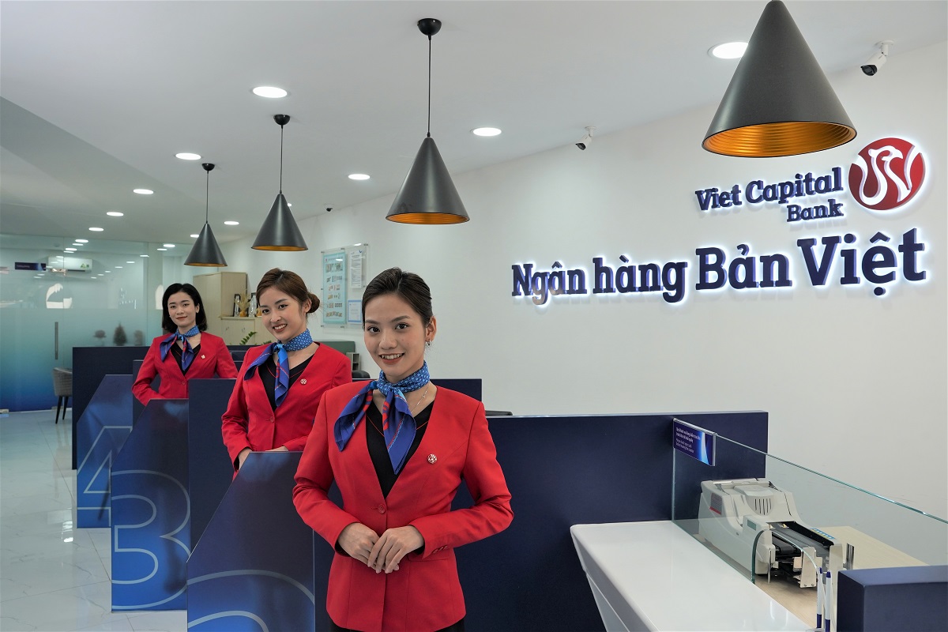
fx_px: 708
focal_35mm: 27
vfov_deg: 48.1
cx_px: 474
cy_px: 316
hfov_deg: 67.6
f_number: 8
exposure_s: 1/125
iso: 800
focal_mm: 26.9
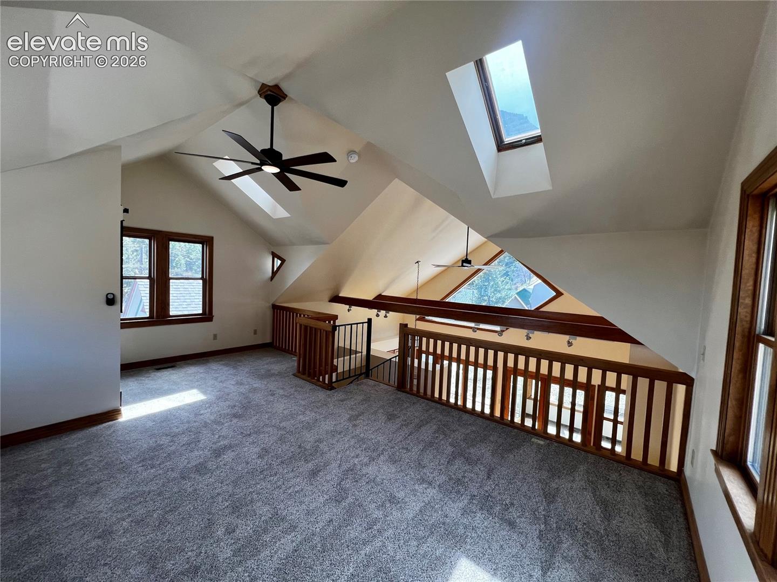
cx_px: 388
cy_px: 291
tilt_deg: -3.5
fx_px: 292
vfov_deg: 89.9
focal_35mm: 13
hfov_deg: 106.2
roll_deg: -2.8
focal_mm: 1.57
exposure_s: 1/120
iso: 50
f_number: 1.8
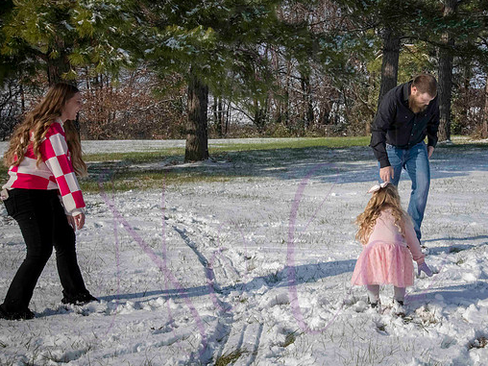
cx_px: 350
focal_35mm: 67
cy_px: 155
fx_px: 945
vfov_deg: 21.9
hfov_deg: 28.6
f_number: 18
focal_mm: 46
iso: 800
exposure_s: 1/800
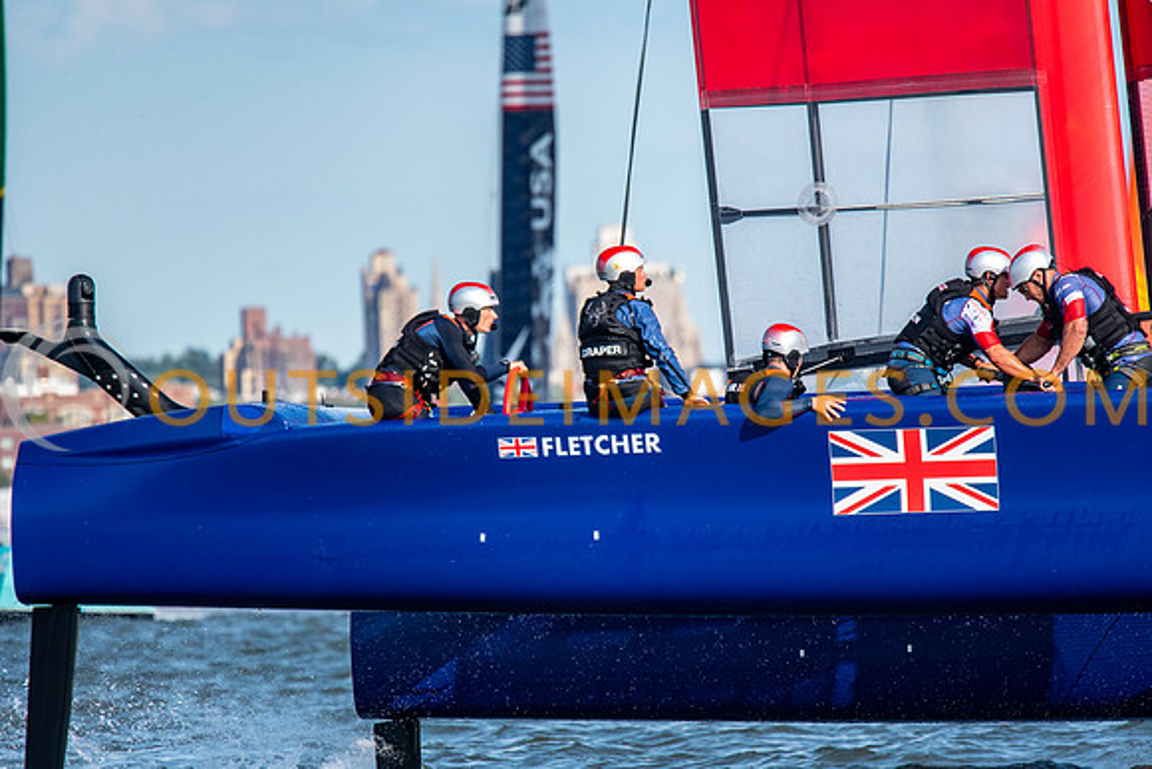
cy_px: 384
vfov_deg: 2.2
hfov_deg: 3.3
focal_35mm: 630
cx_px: 576
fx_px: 20164
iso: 500
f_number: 5.6
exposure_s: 1/1600
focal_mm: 420
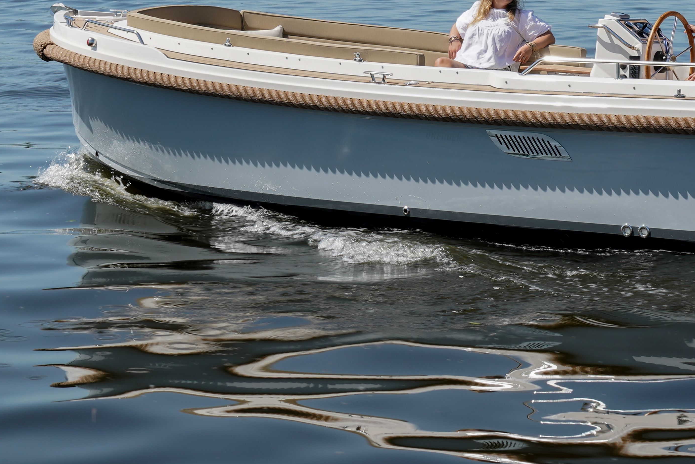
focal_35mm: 120
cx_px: 521
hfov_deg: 17.0
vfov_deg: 11.3
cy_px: 37
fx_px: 2317
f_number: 13
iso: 125
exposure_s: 1/125
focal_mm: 56
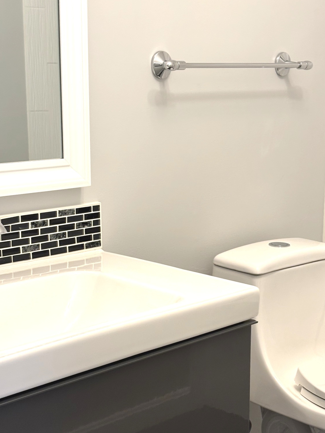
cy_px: 274
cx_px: 205
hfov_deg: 21.0
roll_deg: -2.4
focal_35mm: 70
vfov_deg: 27.7
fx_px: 876
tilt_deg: -14.0
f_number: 1.6
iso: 100
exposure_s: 1/60
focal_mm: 5.96
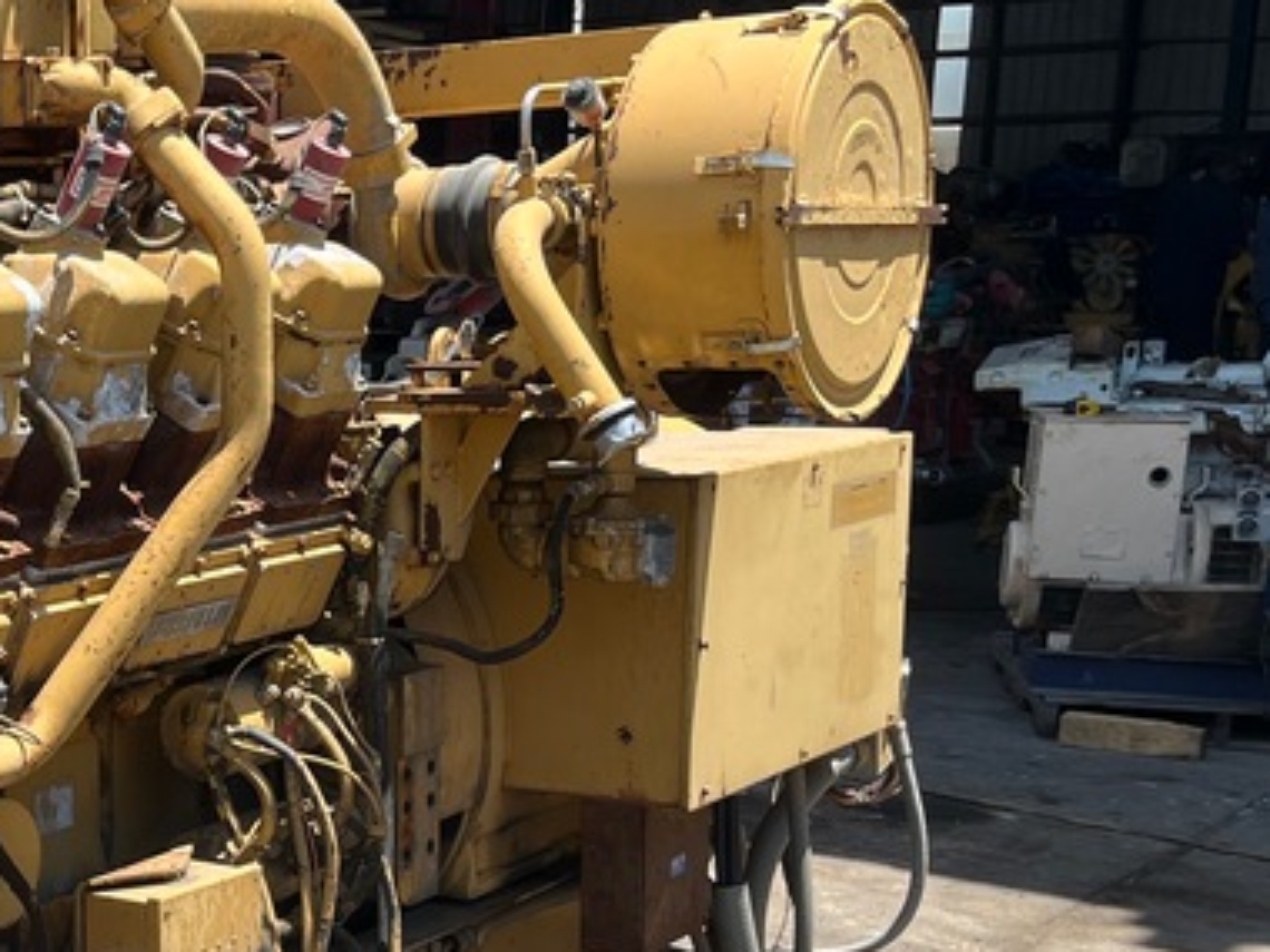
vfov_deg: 20.7
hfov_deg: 25.7
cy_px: 798
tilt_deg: -15.7
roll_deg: -0.3
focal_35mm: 70
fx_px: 2568
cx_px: -127
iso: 50
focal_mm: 5.1
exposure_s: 1/1776
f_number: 1.6
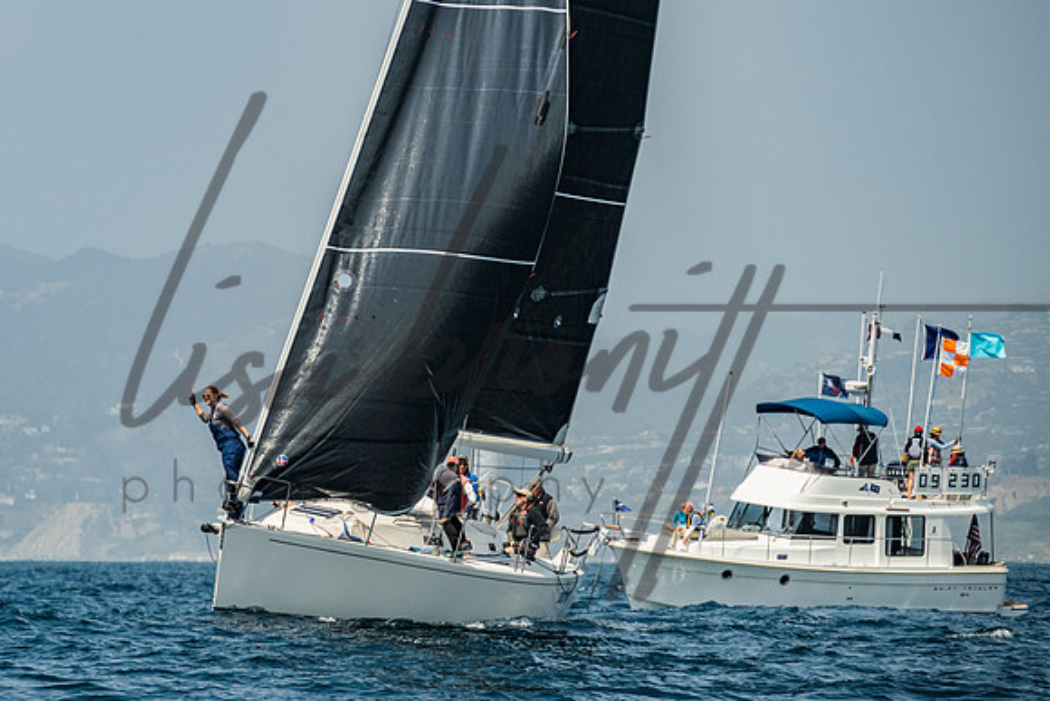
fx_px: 8768
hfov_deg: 6.9
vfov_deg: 4.6
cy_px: 311
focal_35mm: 301
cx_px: 345
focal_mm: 200
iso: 320
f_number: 6.3
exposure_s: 1/1000
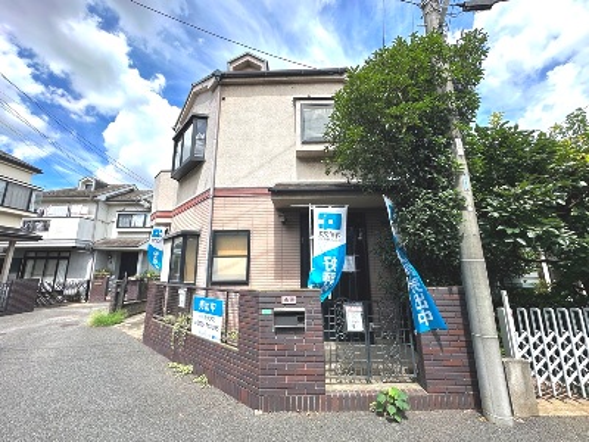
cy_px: 221
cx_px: 294
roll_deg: +0.4
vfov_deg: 85.7
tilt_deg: +11.6
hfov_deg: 102.1
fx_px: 238
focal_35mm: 14
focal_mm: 2.22
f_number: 2.2
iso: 50
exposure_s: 1/888
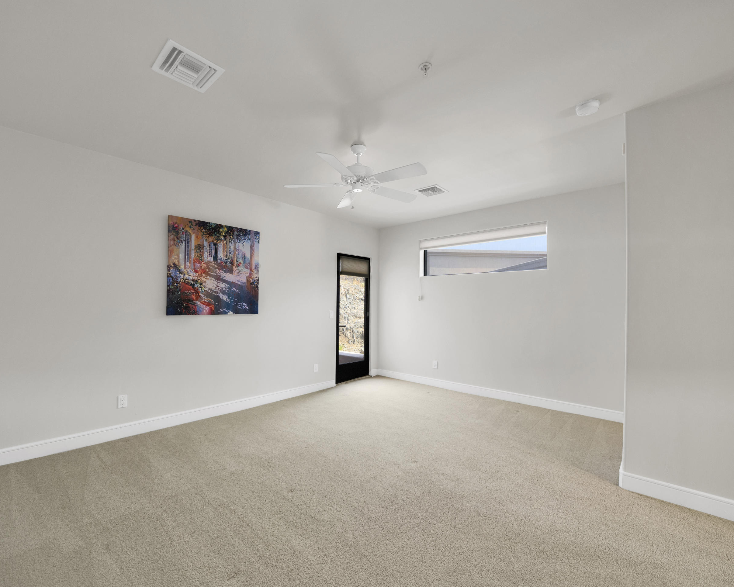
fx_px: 304
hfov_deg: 100.7
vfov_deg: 87.9
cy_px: 304
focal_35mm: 14
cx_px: 358
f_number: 4
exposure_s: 1/15
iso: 250
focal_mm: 12
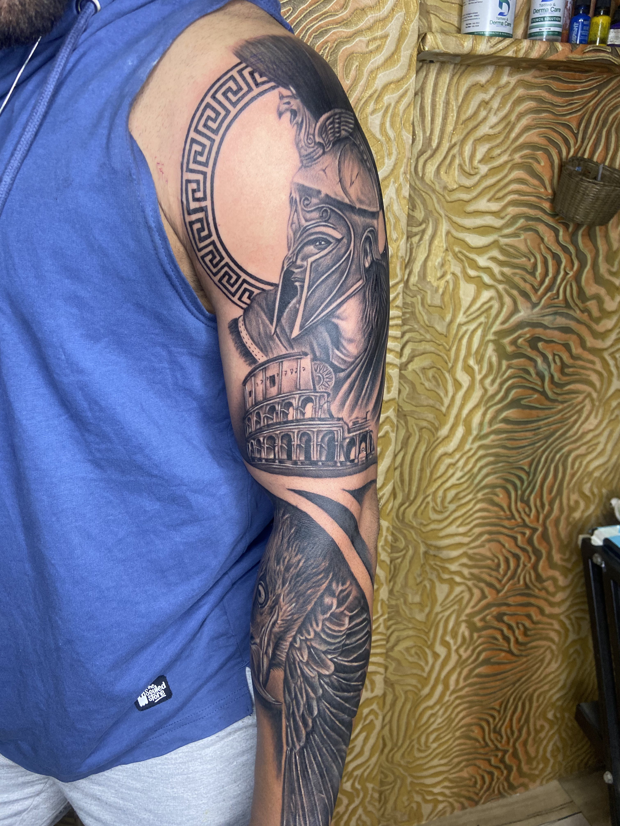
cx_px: 310
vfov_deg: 67.3
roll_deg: -0.6
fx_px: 621
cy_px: 413
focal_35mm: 26
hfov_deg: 53.1
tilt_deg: -20.4
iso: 125
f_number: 1.8
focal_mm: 4.25
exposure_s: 1/100
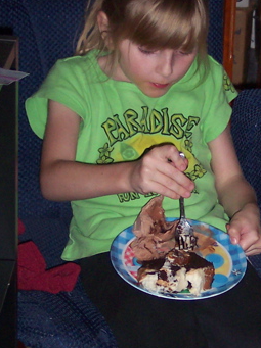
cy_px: 221
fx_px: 1199
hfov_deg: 12.3
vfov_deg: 16.5
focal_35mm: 119
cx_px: 239
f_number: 2.8
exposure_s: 1/30
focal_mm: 8
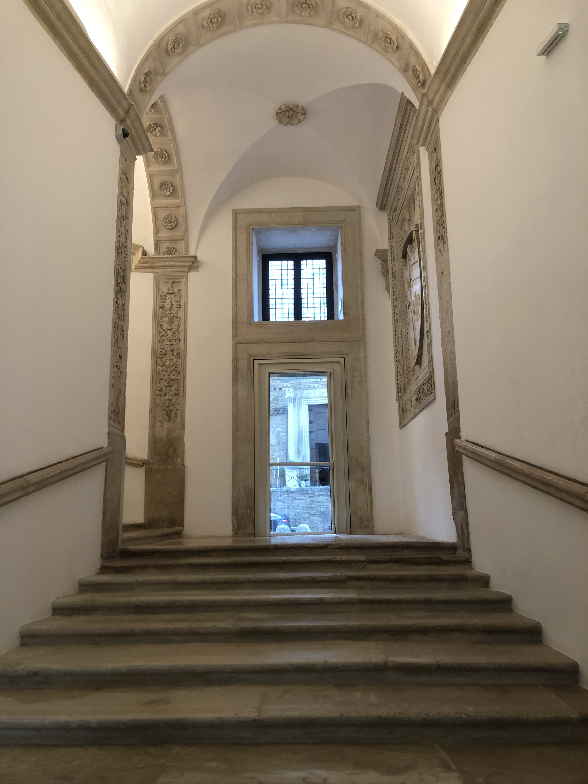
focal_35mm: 28
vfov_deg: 63.4
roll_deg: +1.1
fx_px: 634
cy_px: 392
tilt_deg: +12.1
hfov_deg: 49.7
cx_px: 294
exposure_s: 1/25
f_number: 1.8
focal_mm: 4
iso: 40
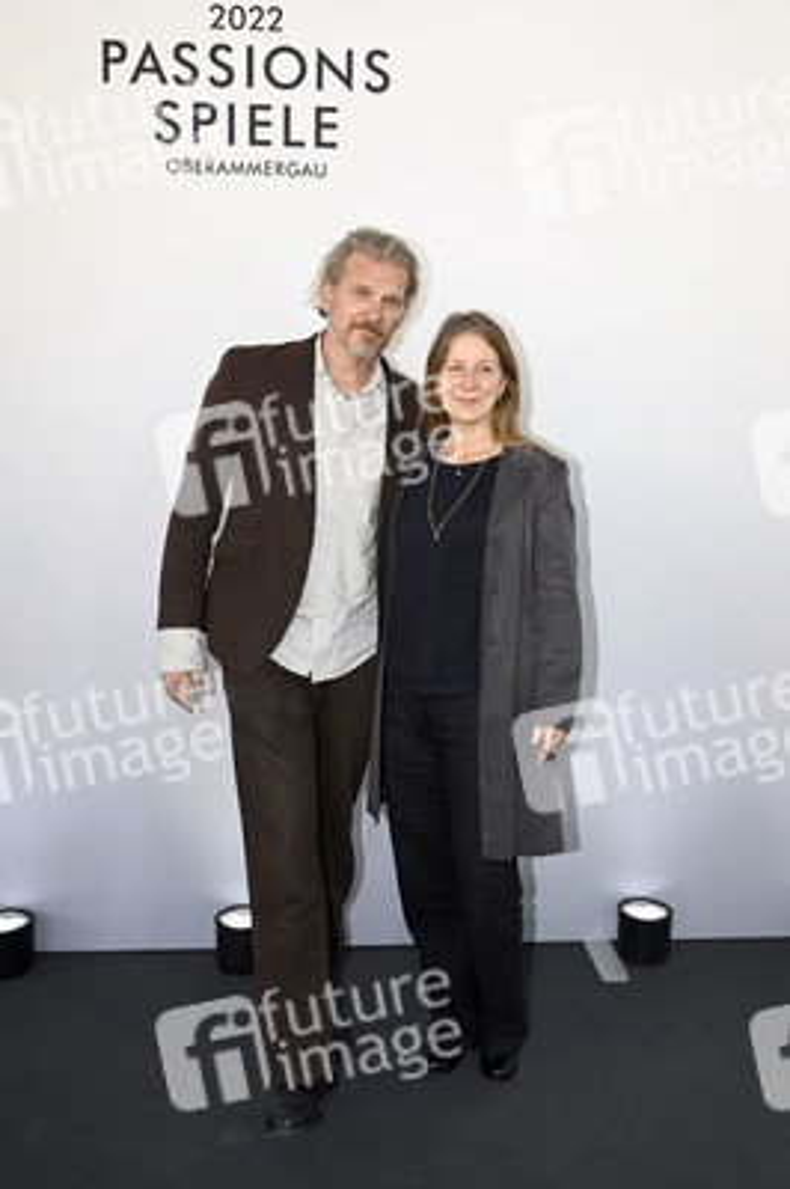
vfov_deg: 62.0
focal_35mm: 30
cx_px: 395
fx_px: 989
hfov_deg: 43.5
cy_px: 594
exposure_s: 1/125
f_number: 6.3
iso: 640
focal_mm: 30
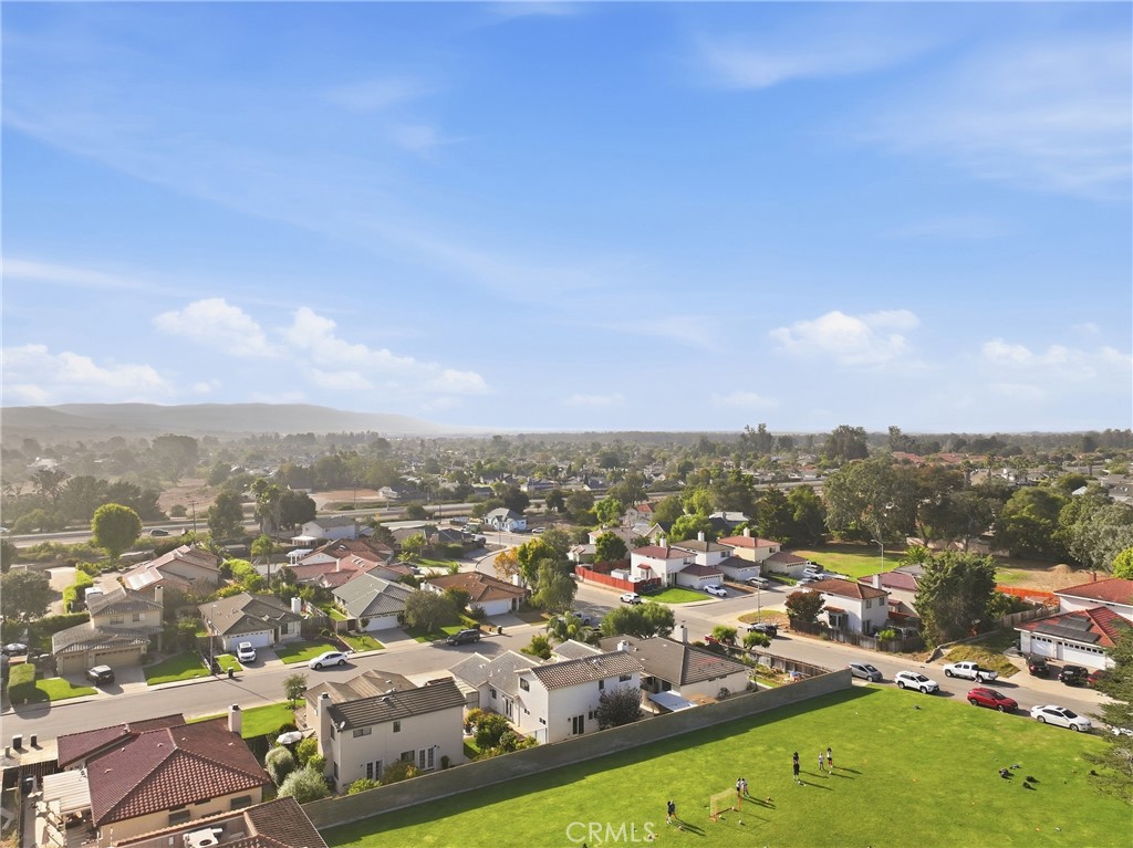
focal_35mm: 24
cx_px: 566
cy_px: 424
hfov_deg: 71.6
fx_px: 785
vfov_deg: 56.8
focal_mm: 12.3
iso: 190
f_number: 2.8
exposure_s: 1/4000
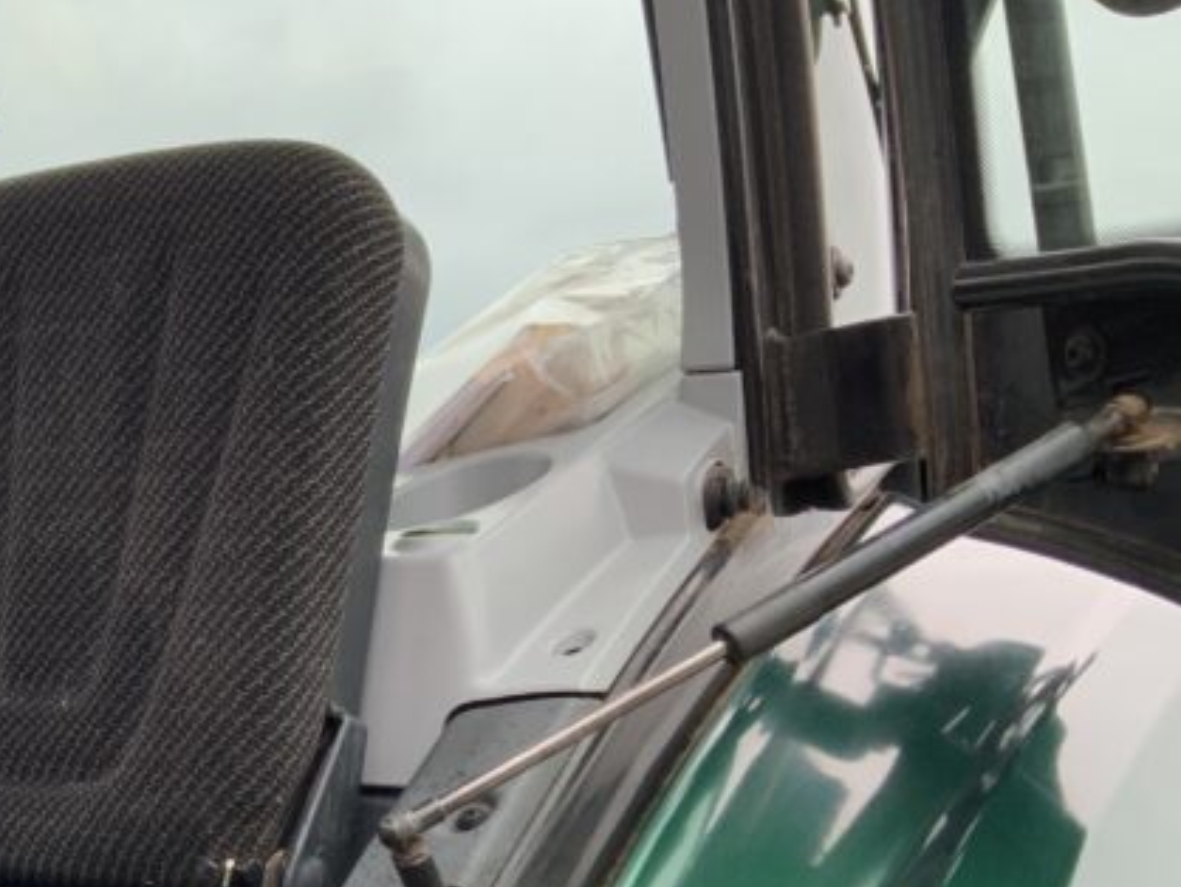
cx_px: -175
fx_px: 2424
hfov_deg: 25.1
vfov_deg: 20.4
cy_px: 743
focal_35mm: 71
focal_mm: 3
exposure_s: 1/122
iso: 32
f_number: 1.8
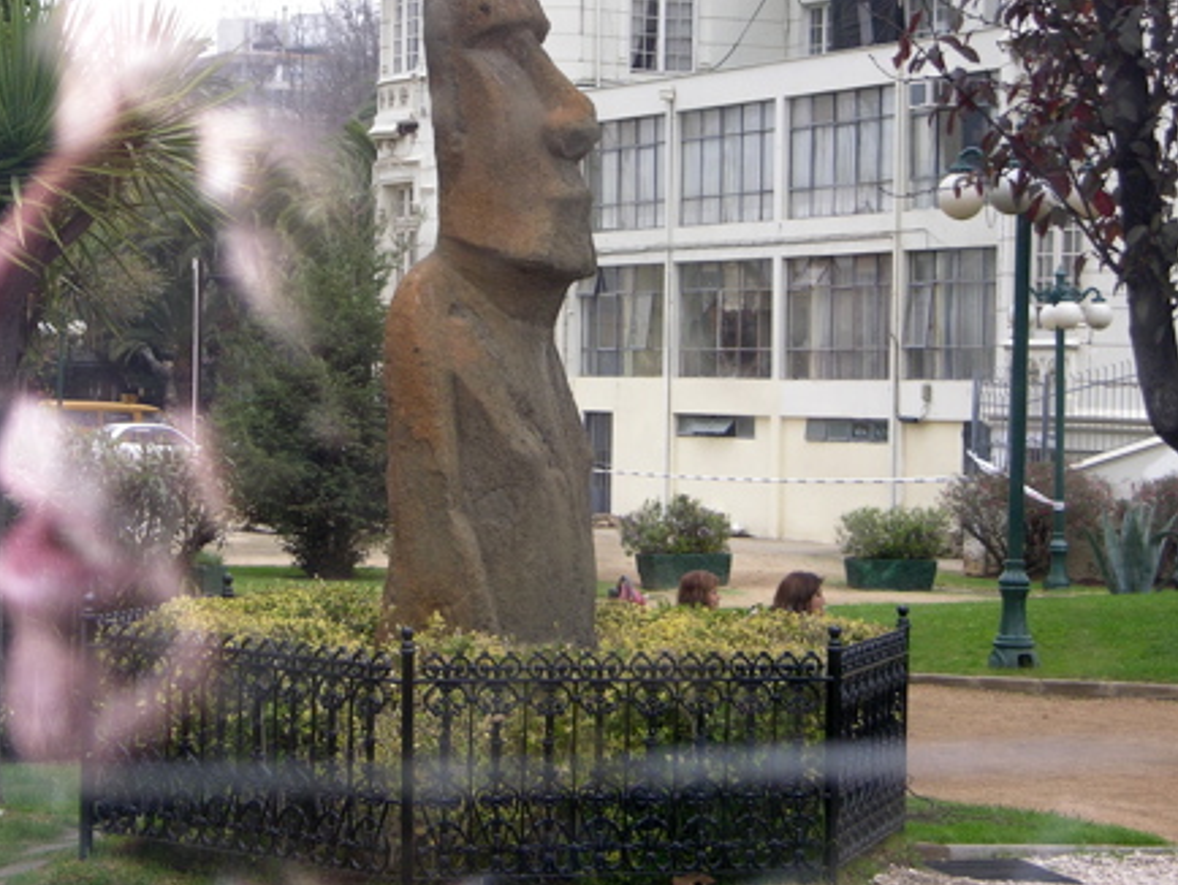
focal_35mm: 115
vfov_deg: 12.9
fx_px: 3916
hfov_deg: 17.1
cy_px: 301
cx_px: 505
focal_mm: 19.9
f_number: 3.4
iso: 100
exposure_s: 1/60.3
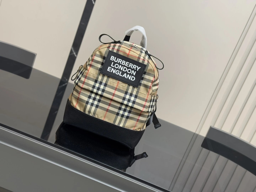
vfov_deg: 30.3
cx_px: 128
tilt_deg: -15.3
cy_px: 96
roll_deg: -21.5
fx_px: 355
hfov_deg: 39.7
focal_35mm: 48
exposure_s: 1/60
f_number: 1.78
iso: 125
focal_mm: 6.76
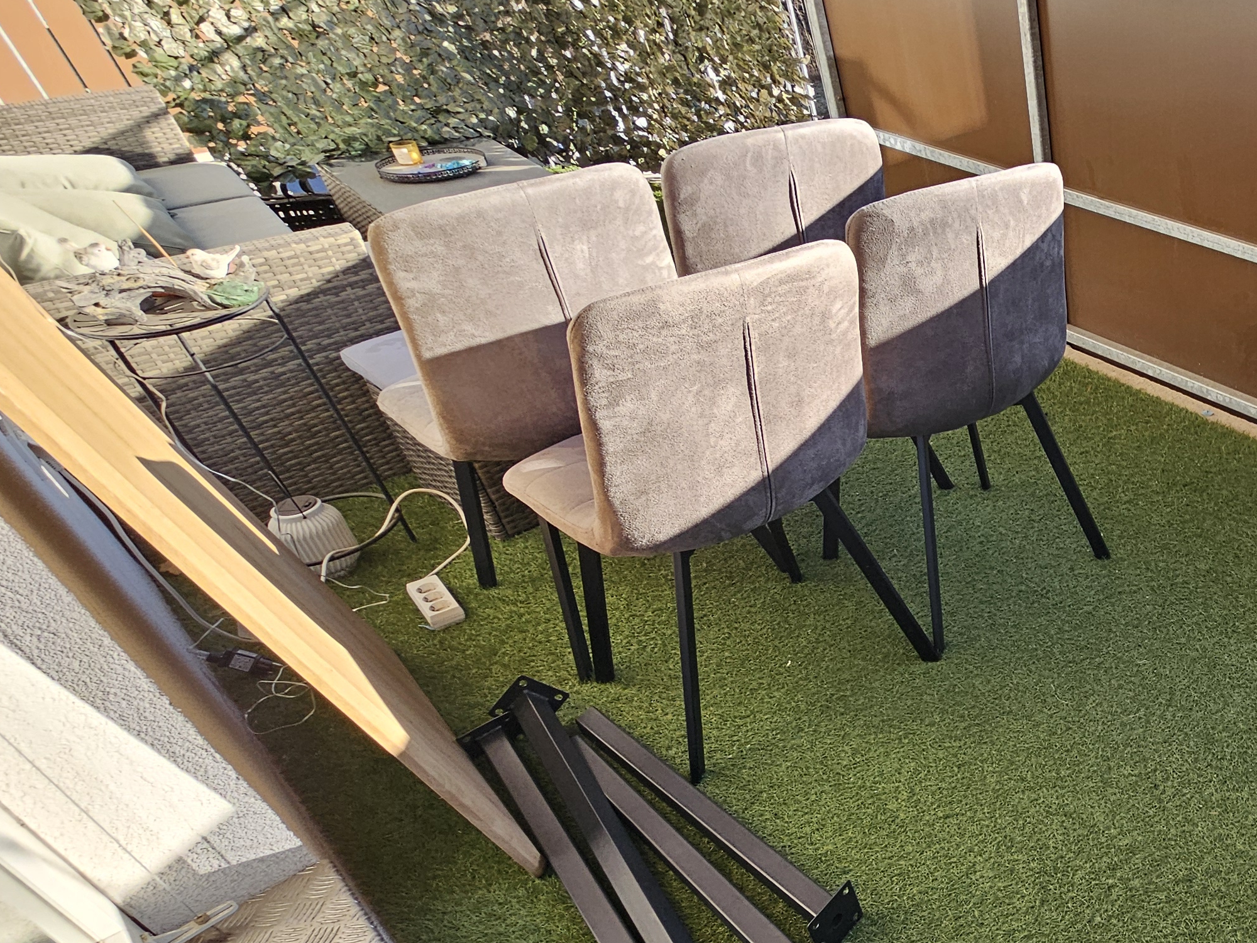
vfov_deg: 52.6
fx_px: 944
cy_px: 578
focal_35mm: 26
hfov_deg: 53.4
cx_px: 1249
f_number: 2.2
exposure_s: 1/275
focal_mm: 2.2
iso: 50
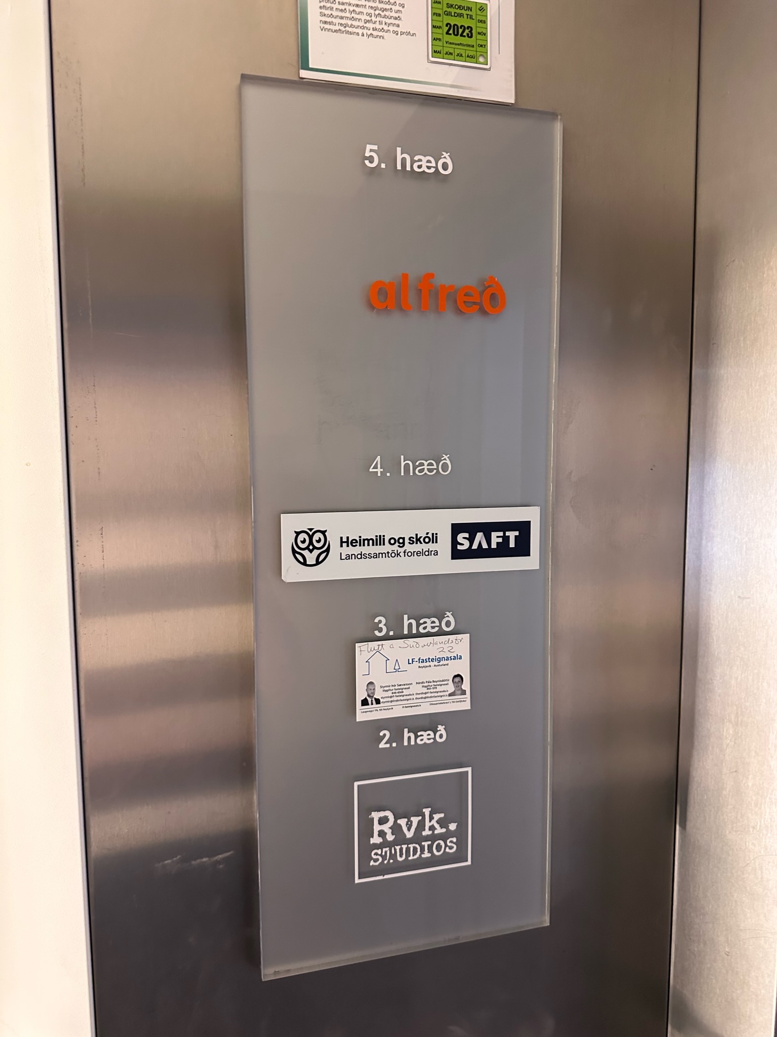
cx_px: 388
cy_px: 518
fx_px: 719
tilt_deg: -4.6
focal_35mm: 24
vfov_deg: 71.6
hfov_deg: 56.8
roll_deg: +1.2
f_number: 1.78
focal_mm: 6.86
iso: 500
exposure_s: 1/50
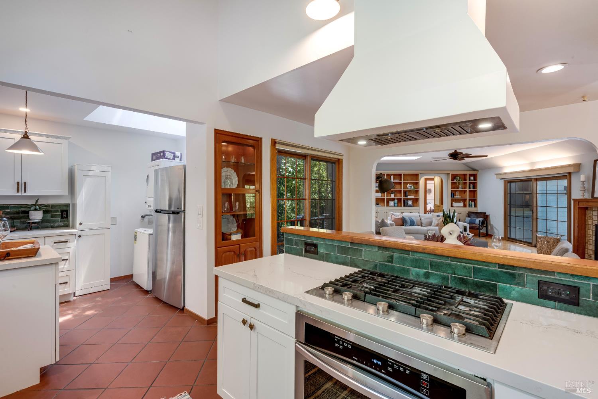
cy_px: 200
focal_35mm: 16
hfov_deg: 96.7
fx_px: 266
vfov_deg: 73.7
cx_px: 299
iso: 400
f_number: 11
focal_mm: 16
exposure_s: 1/125
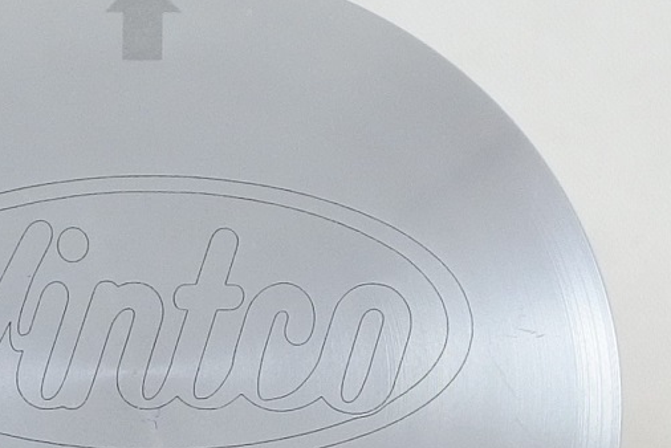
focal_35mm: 119
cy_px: 502
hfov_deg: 17.1
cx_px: 168
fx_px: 2219
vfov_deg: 11.4
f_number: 4
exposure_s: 1/125
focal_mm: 13.4
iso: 400
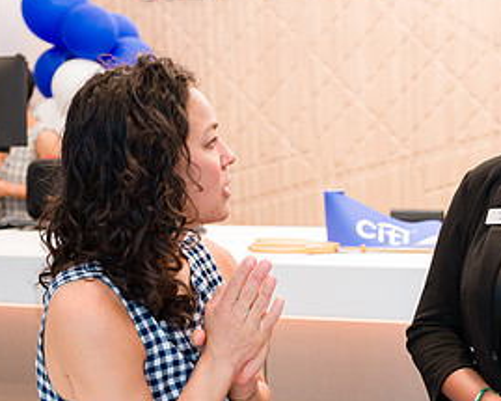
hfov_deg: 23.9
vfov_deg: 19.5
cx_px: 428
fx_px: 1156
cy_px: 287
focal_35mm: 78
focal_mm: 37
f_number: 3.2
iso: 800
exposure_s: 1/200
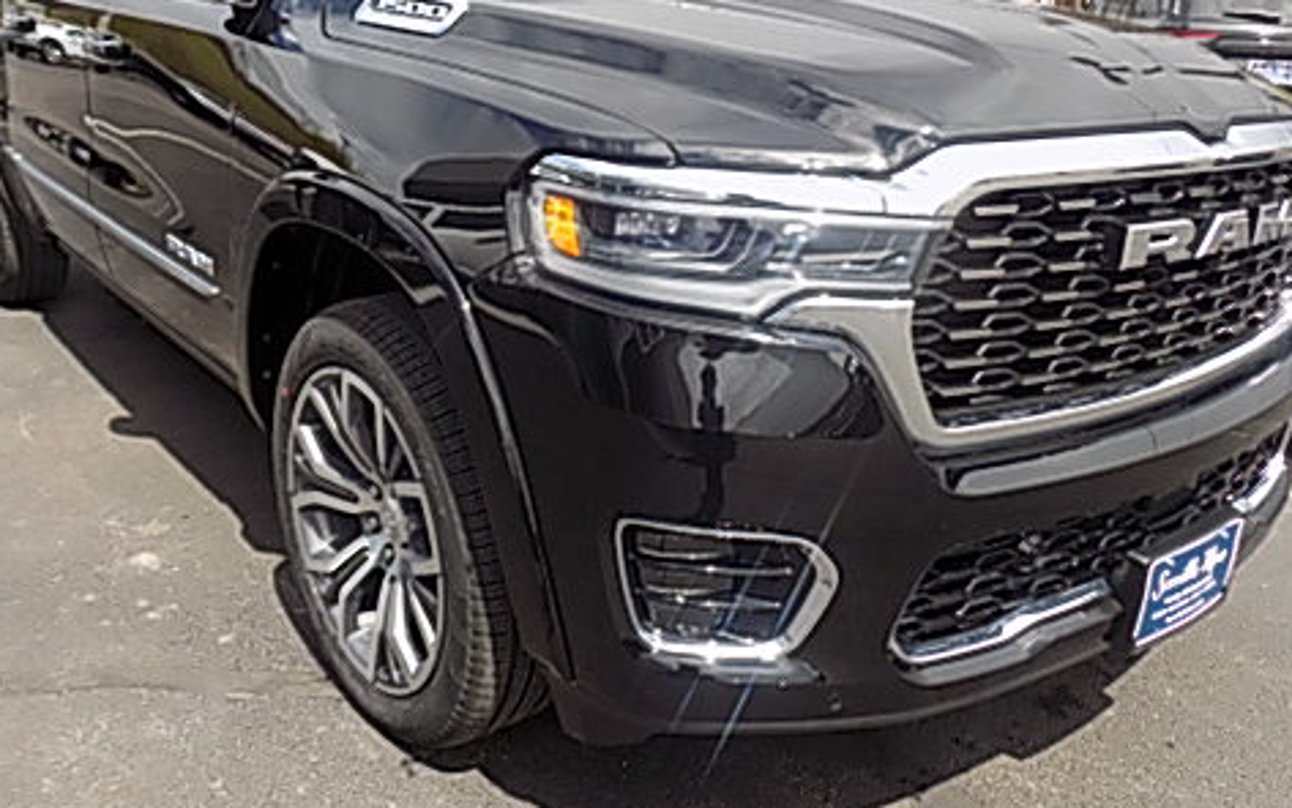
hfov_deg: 58.1
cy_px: 300
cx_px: 623
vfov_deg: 38.1
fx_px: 1162
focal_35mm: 33
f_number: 3.1
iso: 80
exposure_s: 1/640
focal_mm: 4
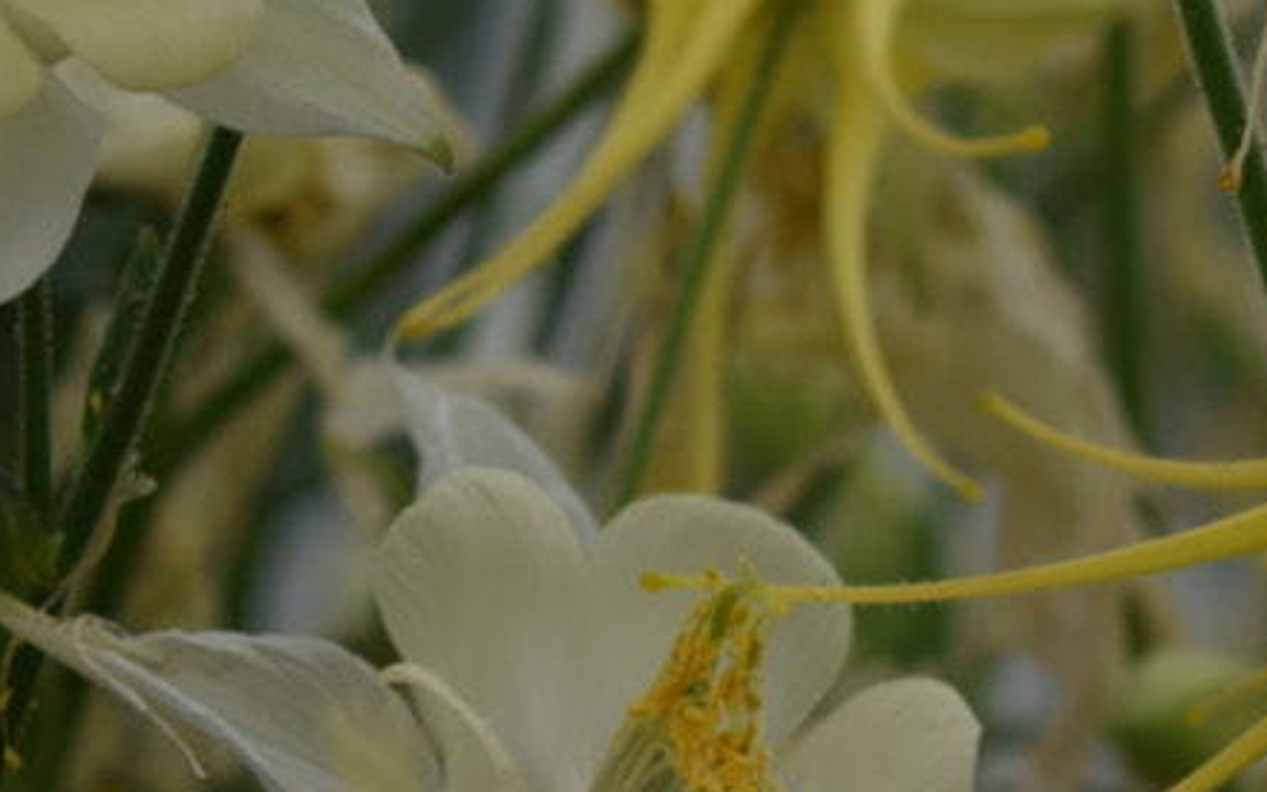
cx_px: 1725
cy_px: 560
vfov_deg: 4.5
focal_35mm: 289
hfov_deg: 7.2
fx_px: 9979
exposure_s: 1/250
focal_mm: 52
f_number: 8
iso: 200
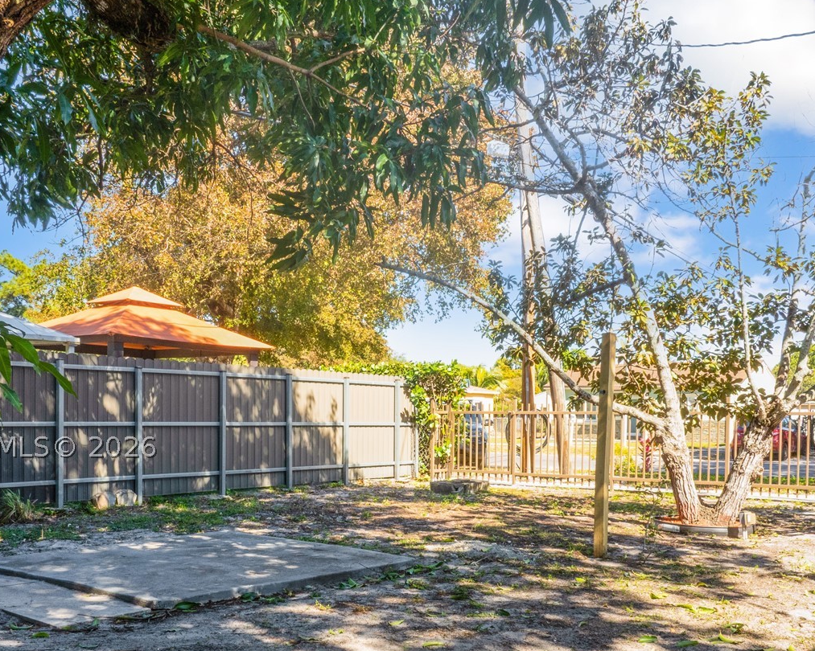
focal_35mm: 37
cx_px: 403
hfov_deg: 49.1
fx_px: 892
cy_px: 447
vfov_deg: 39.5
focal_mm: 12.29
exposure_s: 1/80
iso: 200
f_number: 11
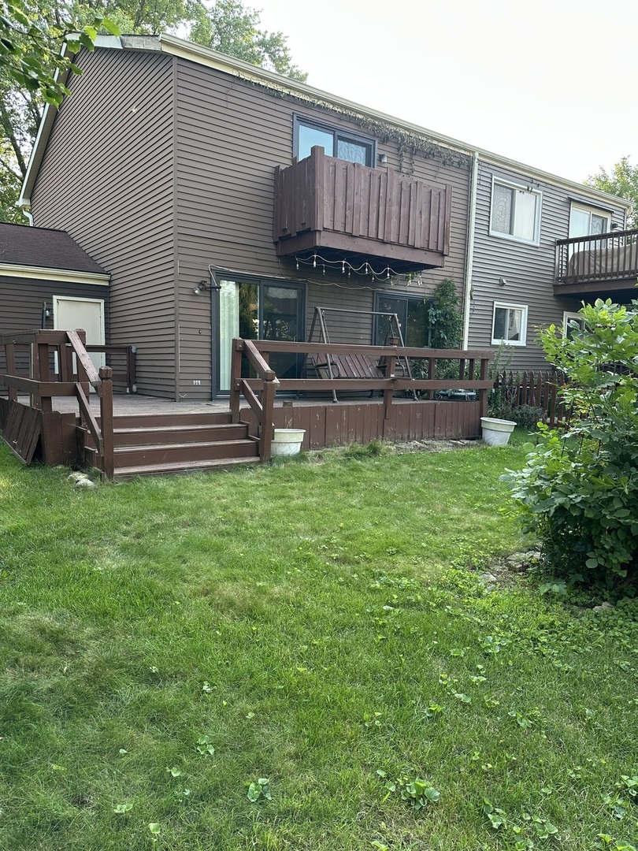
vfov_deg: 71.6
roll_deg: -1.3
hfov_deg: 56.8
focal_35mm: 24
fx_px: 590
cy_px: 426
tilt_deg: -4.5
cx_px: 319
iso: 80
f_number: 1.78
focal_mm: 6.86
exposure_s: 1/267
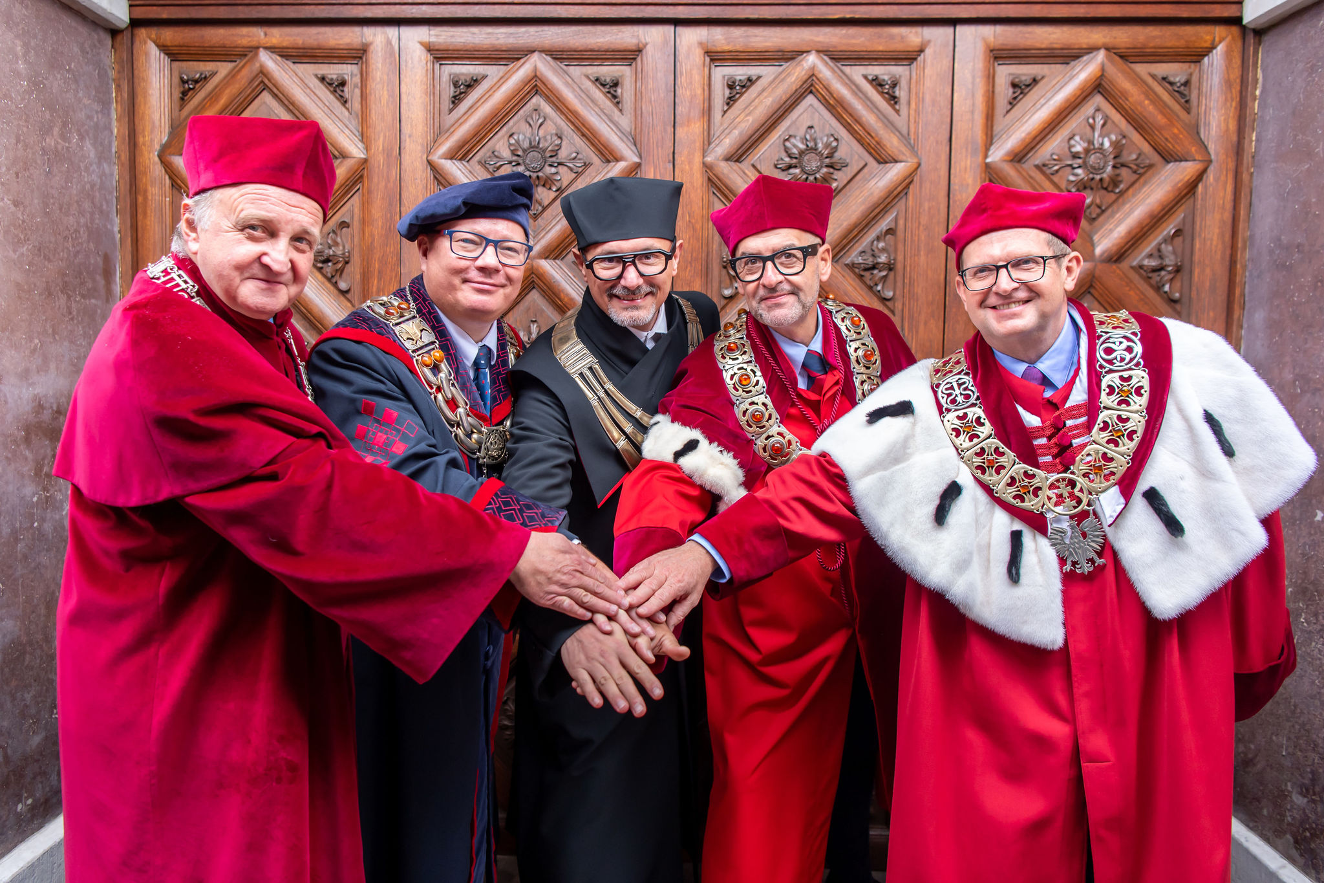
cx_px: 635
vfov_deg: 51.3
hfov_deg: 71.5
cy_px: 423
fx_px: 919
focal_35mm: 25
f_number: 2.8
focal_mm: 24
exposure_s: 1/400
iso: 720
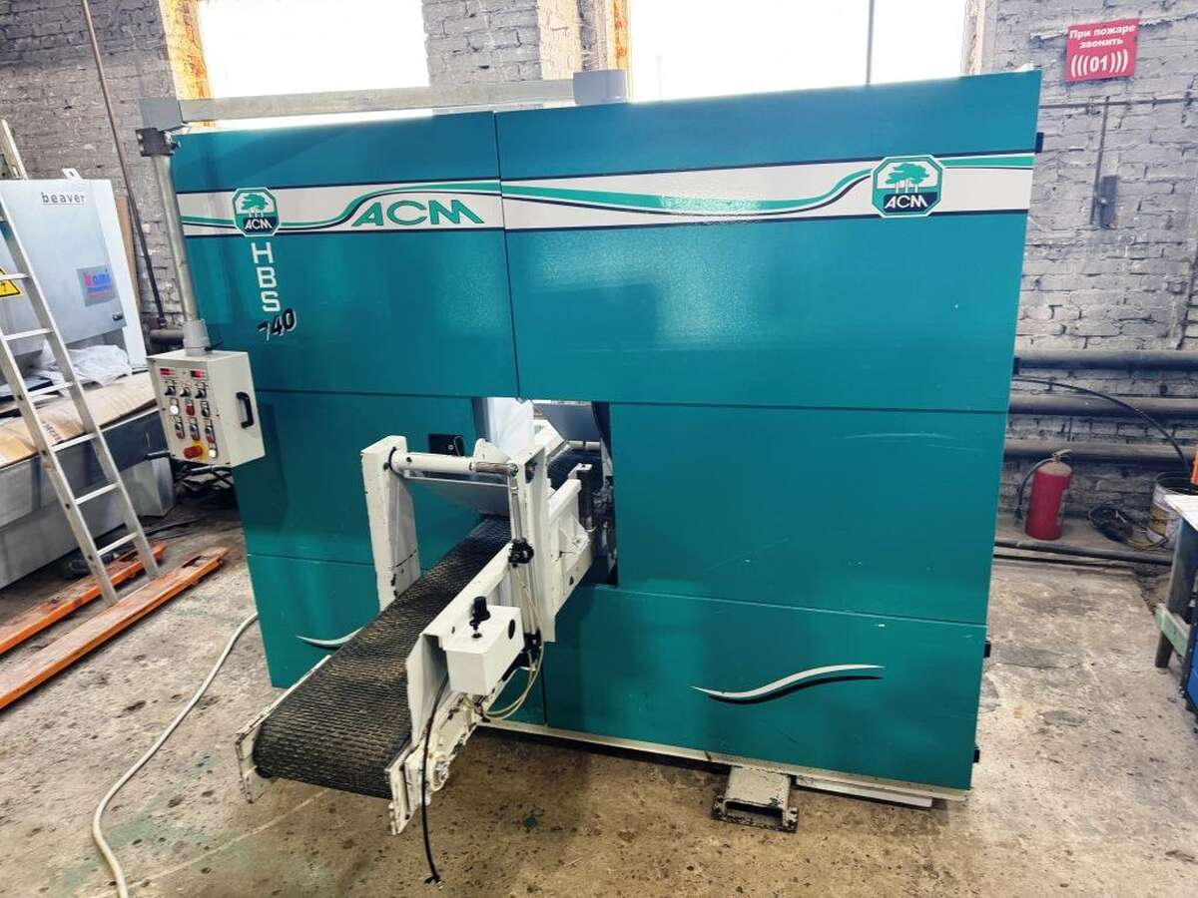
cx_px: 599
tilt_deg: -18.1
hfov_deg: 71.6
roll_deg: +4.3
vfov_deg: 56.8
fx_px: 831
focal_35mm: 24
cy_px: 449
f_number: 1.78
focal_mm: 6.76
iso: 125
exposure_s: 1/50
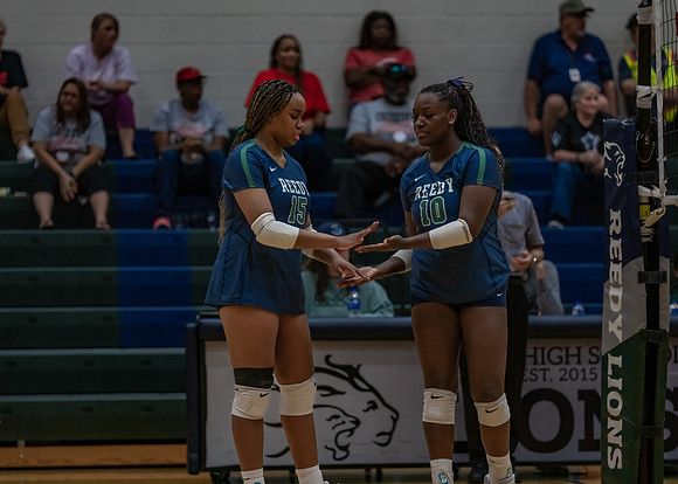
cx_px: 339
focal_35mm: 168
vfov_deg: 8.6
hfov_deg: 12.0
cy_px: 242
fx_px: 3228
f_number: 2.8
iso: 2500
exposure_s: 1/1000
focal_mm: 160
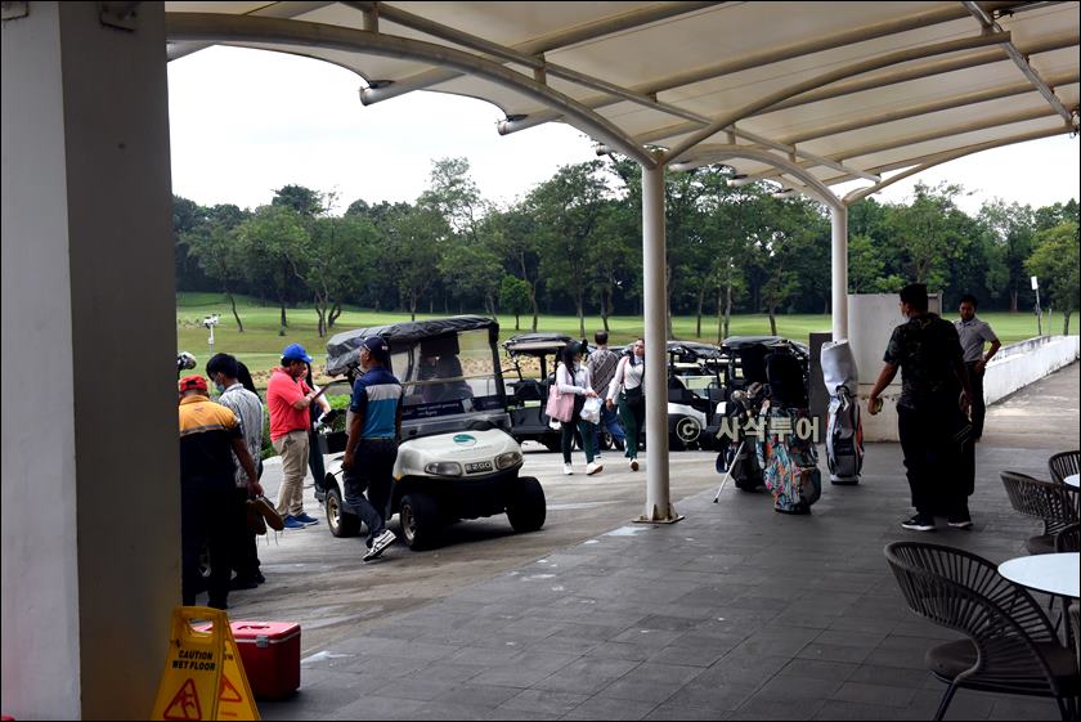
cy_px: 361
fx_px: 1442
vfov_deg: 28.1
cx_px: 540
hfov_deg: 41.1
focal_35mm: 48
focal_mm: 48
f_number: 14
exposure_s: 1/800
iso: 2000
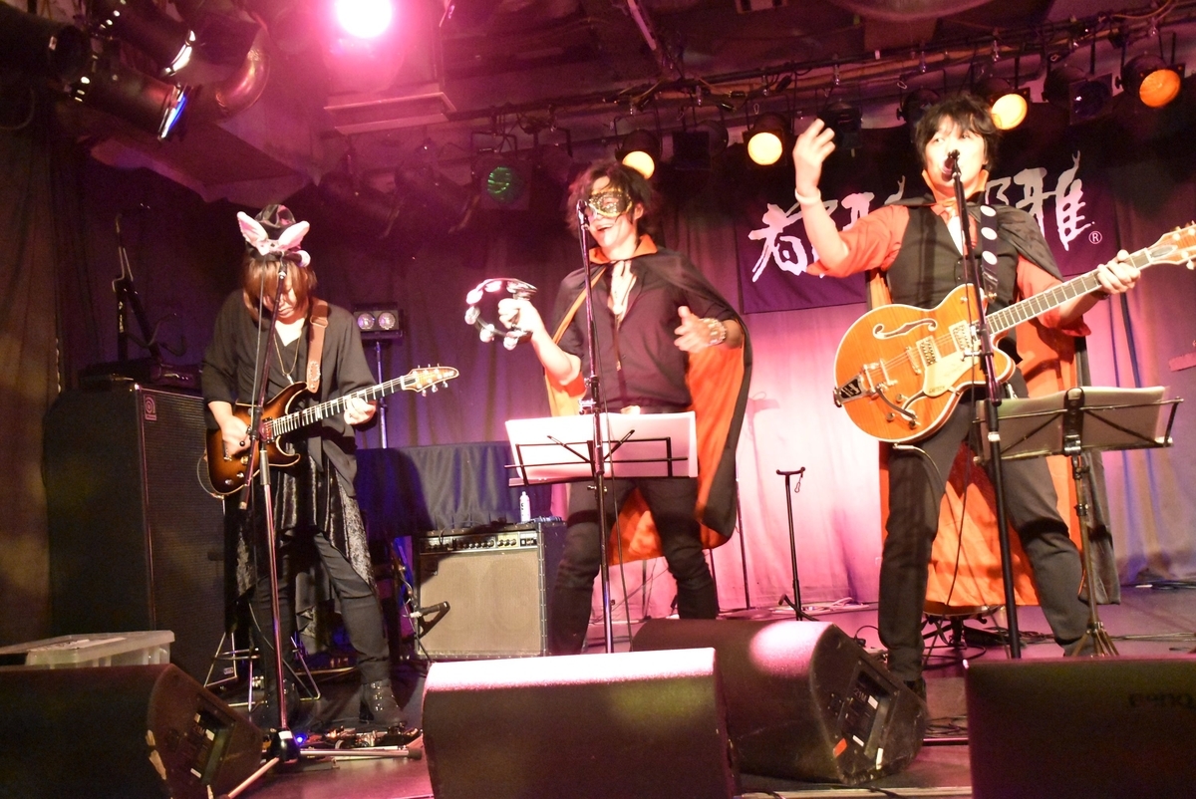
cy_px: 400
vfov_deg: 34.3
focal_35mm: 39
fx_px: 1297
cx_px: 598
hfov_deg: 49.5
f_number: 3.8
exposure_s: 1/40
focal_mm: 26
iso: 10000
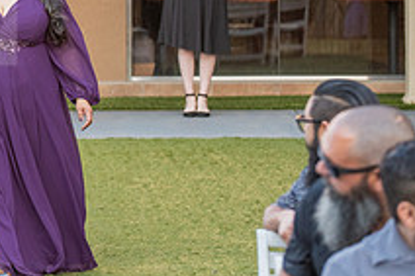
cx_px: -149
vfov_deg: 3.9
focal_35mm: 356
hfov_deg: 5.8
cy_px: 19
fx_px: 4101
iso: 800
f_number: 4
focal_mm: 130
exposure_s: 1/320
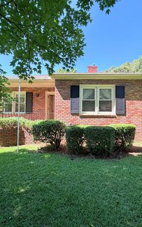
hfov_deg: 59.3
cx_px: 84
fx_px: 124
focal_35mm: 20
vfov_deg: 85.1
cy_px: 113
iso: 50
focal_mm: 2.22
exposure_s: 1/289
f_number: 2.2
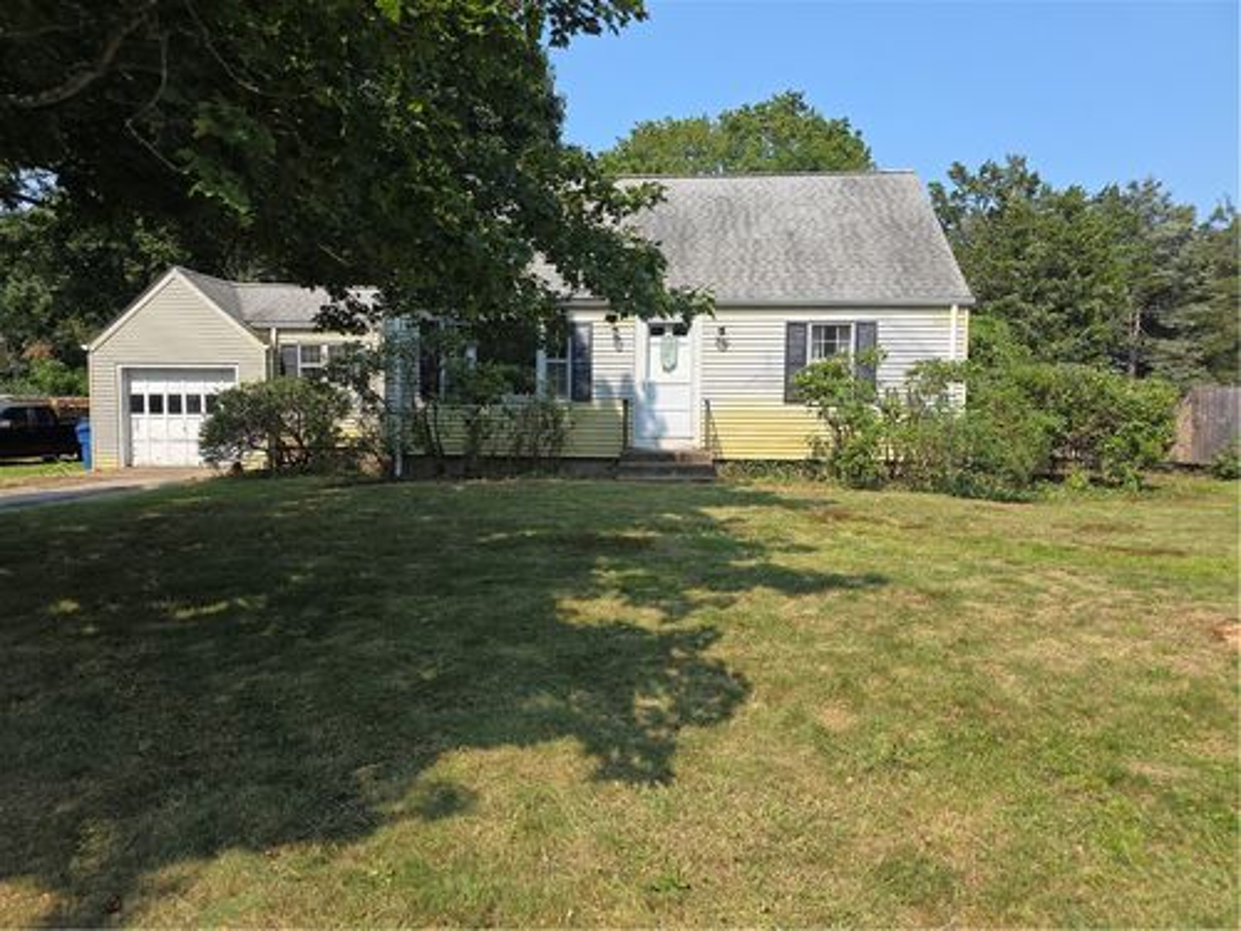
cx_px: 620
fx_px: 825
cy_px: 466
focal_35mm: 23
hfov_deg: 73.9
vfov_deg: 58.9
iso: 12
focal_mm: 6.3
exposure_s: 1/523
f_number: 1.7
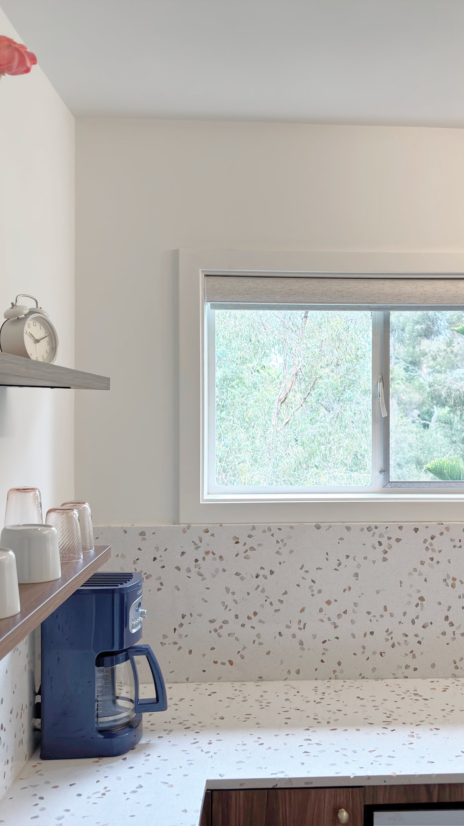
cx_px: 326
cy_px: 411
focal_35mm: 38
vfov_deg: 52.8
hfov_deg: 30.8
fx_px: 831
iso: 40
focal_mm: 6
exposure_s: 1/131
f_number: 1.6
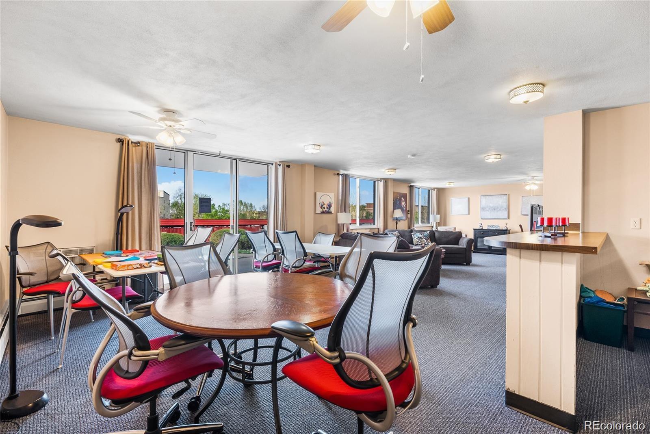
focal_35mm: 16
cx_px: 325
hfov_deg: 96.7
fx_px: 289
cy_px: 217
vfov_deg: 73.8
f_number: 8
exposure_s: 1/1.67
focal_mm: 16
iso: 200
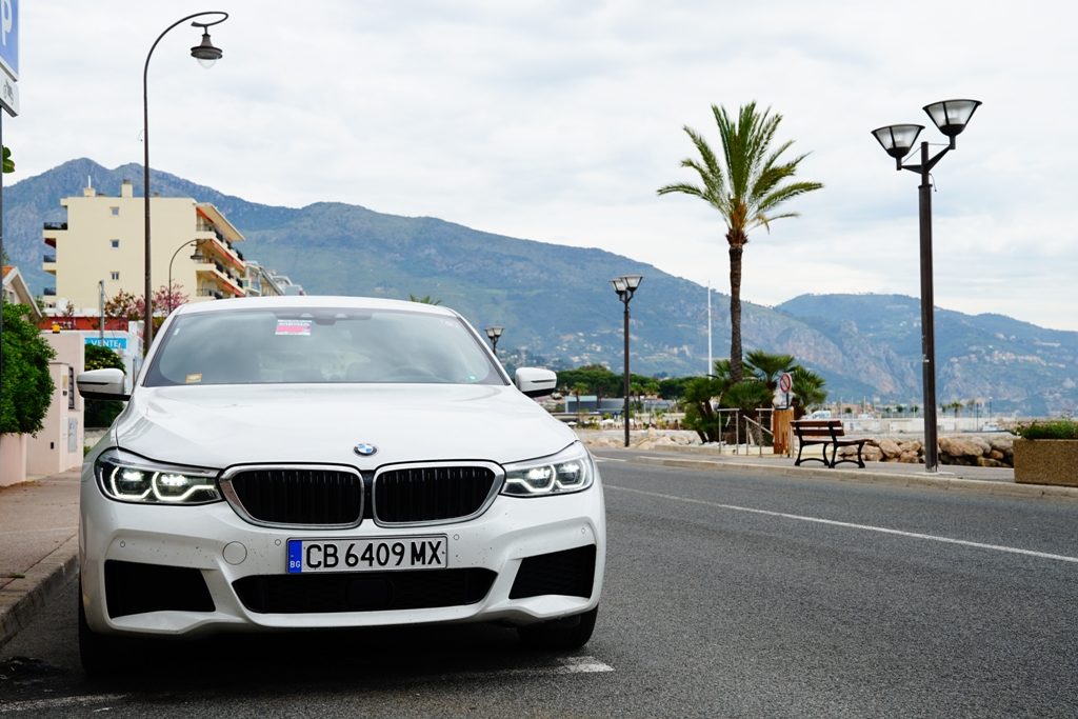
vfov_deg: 28.1
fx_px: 1437
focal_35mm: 48
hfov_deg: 41.1
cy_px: 360
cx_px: 539
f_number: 7.1
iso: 100
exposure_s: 1/200
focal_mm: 48
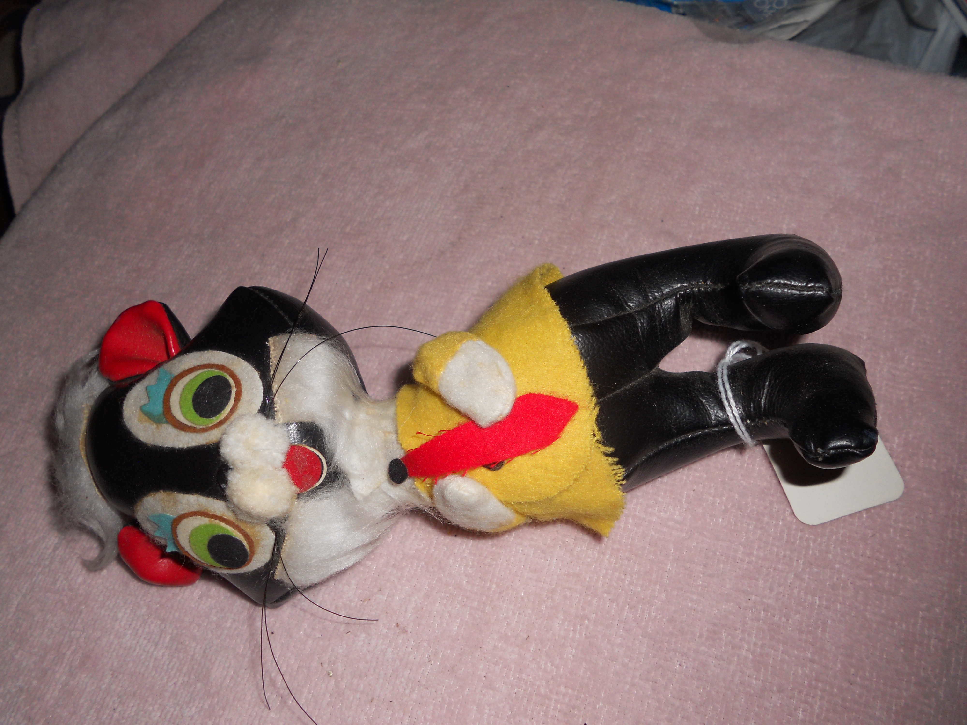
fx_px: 894
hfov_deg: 56.8
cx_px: 484
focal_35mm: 32
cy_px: 362
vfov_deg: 44.2
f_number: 8.8
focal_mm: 5.8
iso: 80
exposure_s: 1/25
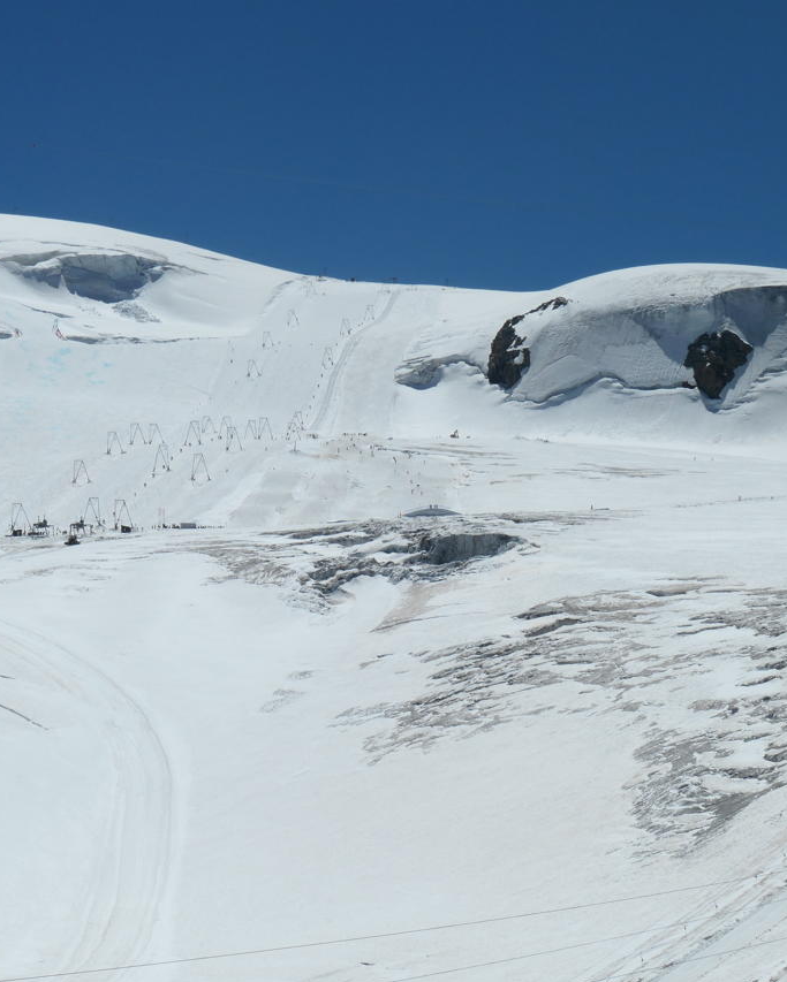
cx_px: 114
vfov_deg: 19.4
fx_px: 2881
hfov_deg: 15.4
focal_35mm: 99
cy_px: 520
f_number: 8
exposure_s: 1/2000
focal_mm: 22
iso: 200
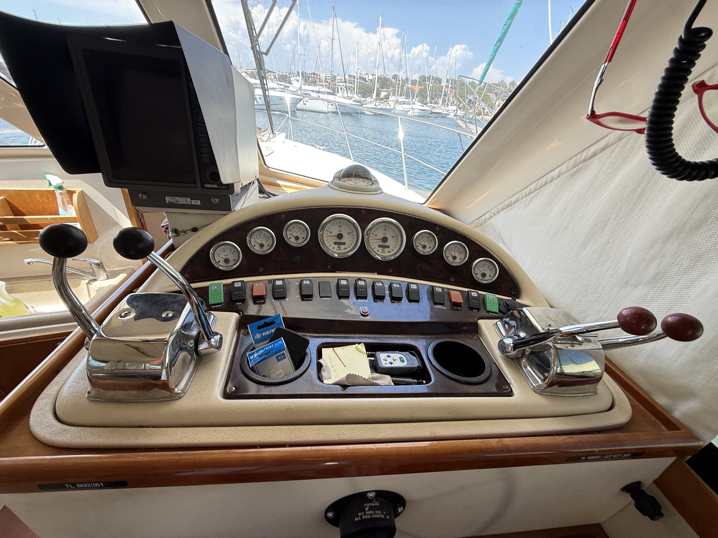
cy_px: 269
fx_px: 290
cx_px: 359
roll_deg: -4.5
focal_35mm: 14
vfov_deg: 85.7
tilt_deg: -28.6
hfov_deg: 102.1
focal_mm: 2.22
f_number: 2.2
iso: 50
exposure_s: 1/129
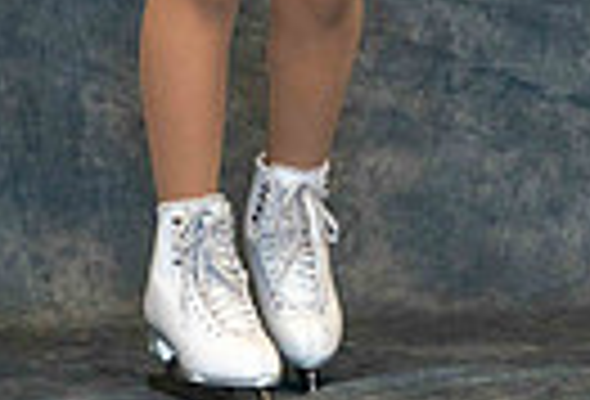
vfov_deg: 3.5
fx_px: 6544
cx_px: 345
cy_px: -489
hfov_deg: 5.2
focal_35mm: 397
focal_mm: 85
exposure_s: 1/160
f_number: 3.2
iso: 1250
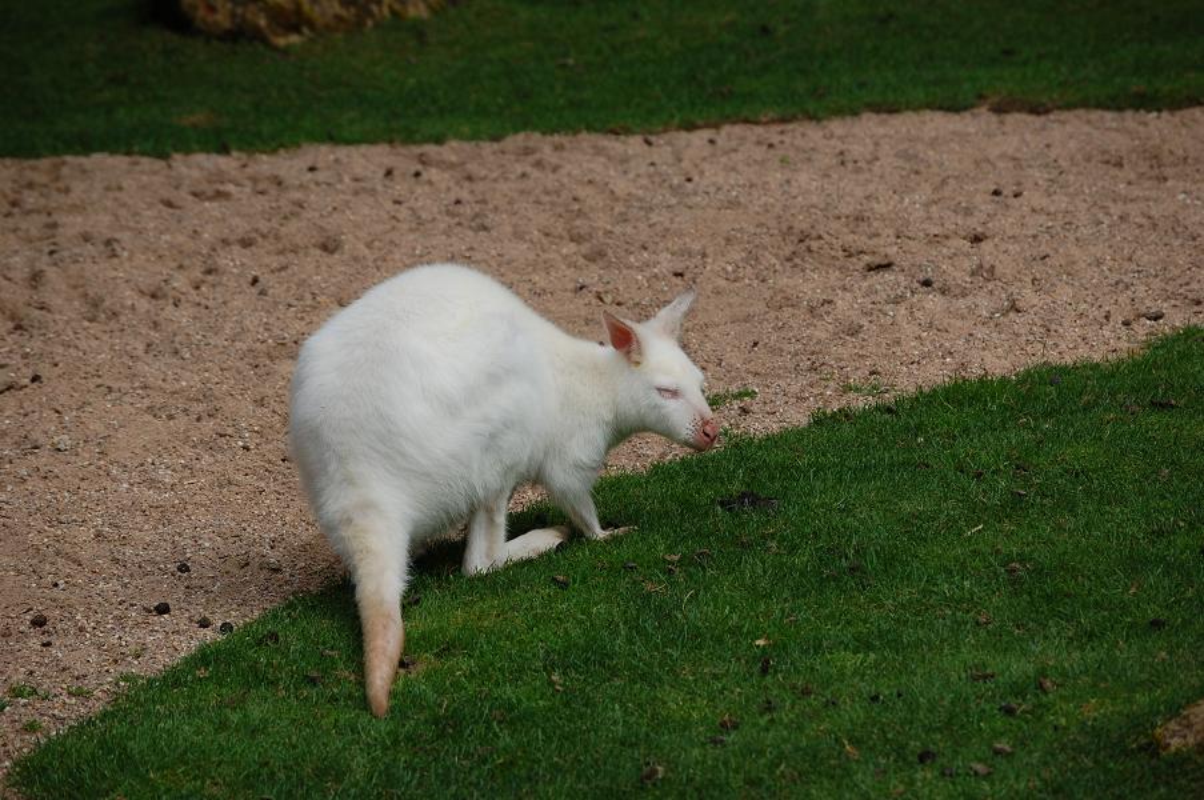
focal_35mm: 188
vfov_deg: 7.3
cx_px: 602
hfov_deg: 11.0
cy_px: 400
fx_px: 6264
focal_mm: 125
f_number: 6.3
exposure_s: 1/640
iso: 200
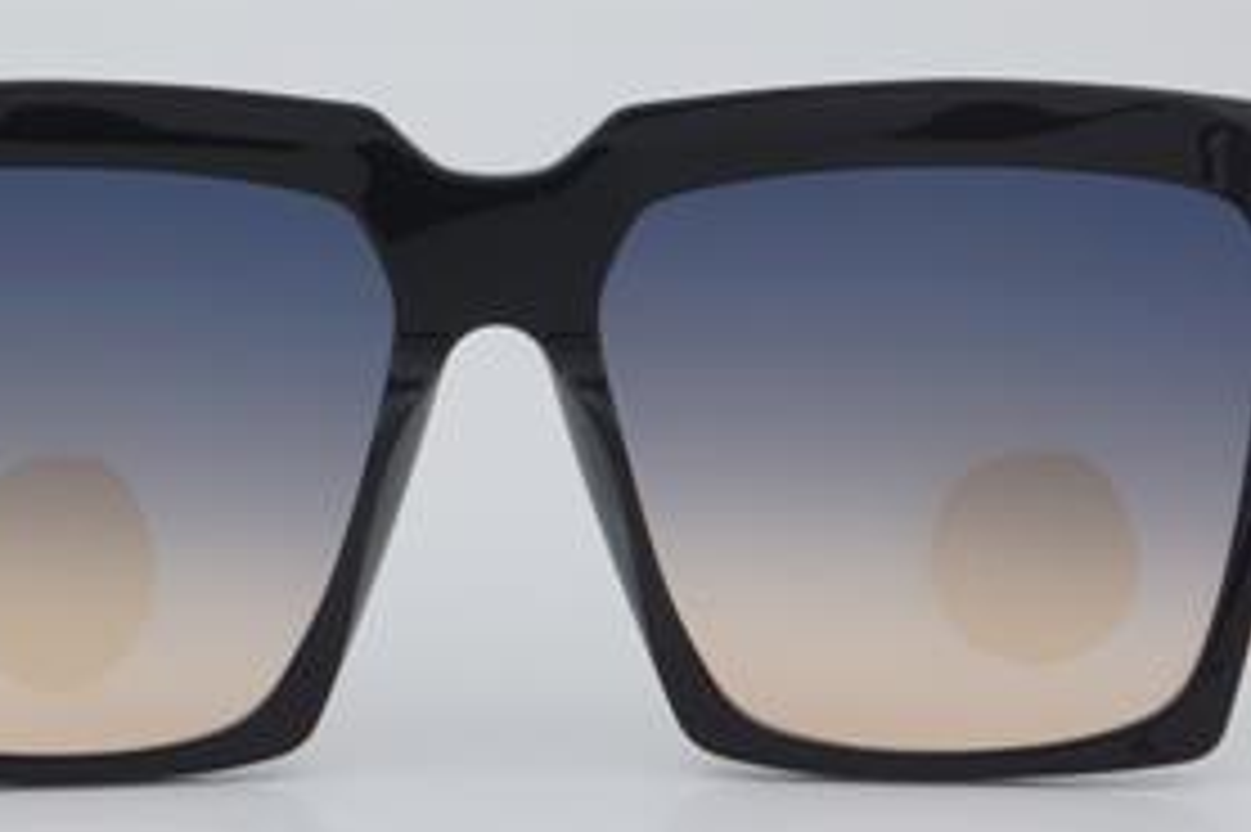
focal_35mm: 108
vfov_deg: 12.7
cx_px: 500
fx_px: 3751
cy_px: 355
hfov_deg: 18.9
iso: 100
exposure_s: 1/4
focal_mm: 50
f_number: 32
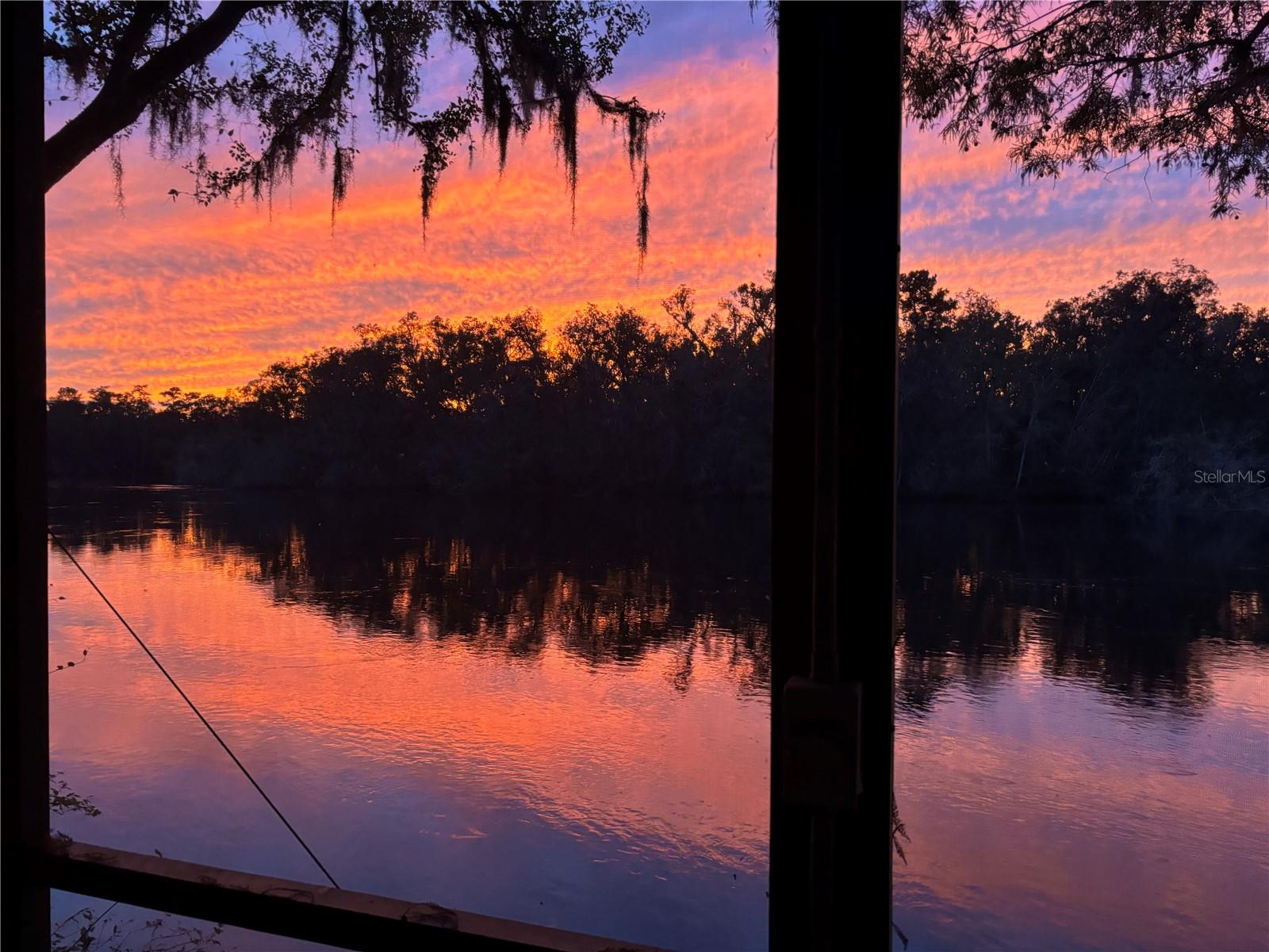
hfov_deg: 67.3
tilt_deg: -2.6
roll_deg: -0.4
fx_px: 953
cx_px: 634
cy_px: 476
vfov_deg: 53.1
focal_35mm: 26
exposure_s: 1/60
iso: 320
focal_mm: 5.96
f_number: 1.6
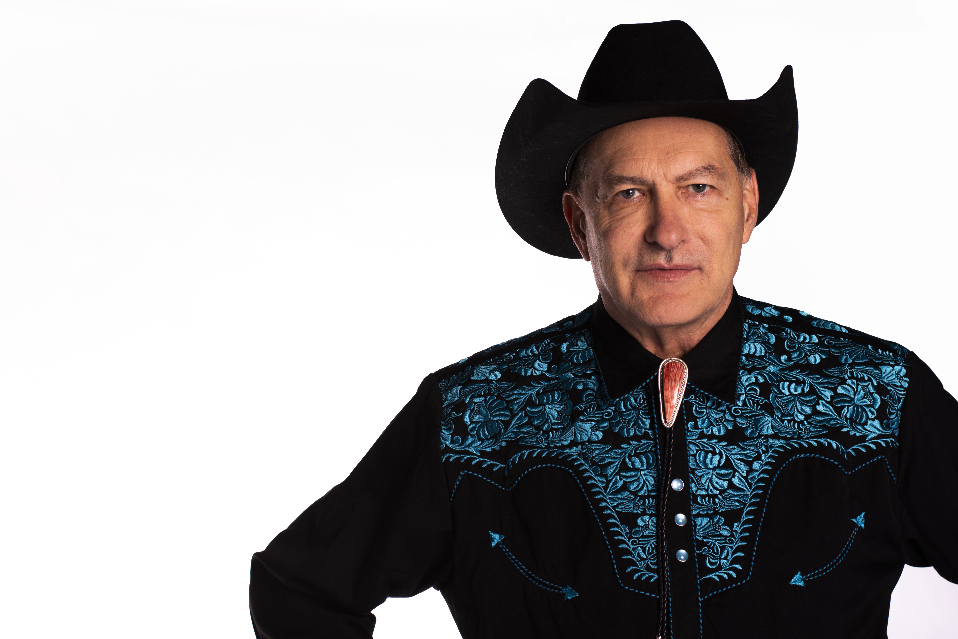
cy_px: 320
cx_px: 479
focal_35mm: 75
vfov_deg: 18.2
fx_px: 1996
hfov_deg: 27.0
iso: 100
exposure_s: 1/160
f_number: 5
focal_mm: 50
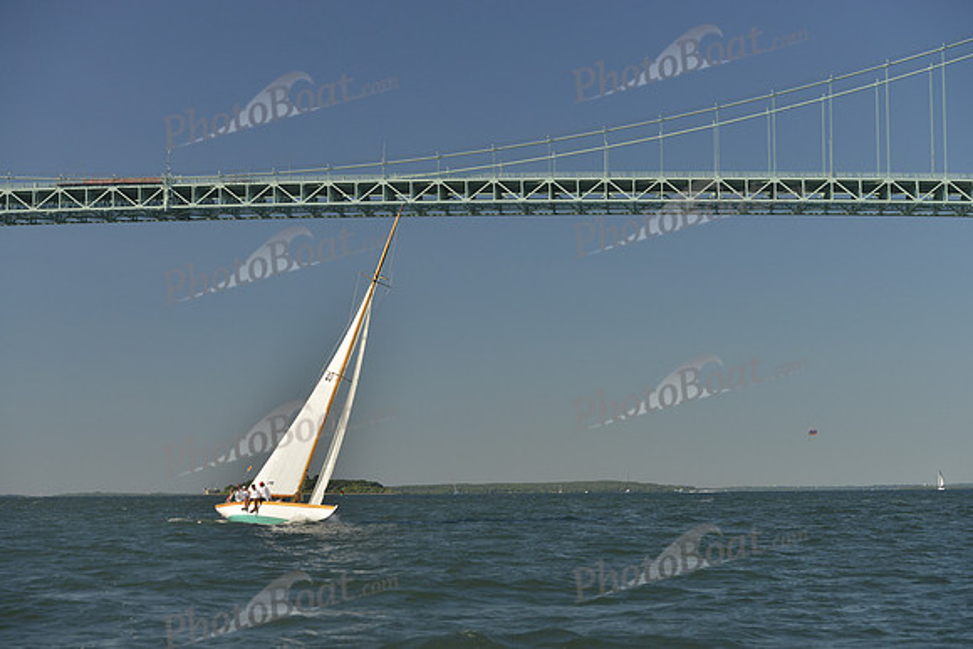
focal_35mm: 70
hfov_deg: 28.8
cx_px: 486
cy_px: 324
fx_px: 1892
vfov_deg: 19.5
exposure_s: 1/1250
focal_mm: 70
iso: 400
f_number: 6.3
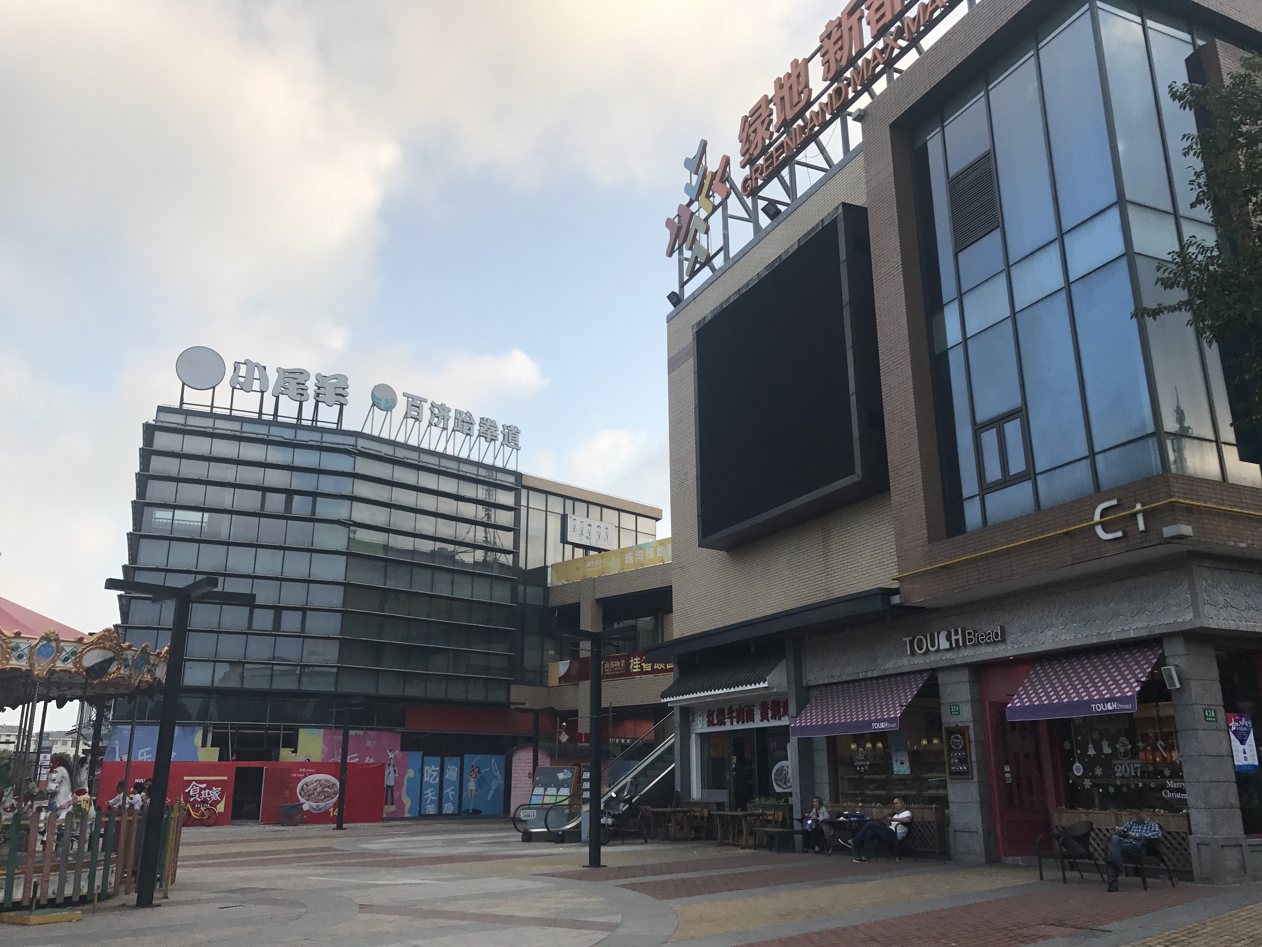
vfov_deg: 49.7
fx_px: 1021
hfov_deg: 63.4
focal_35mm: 28
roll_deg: +0.4
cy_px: 474
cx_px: 631
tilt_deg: +16.9
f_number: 1.8
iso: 20
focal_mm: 3.99
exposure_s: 1/714
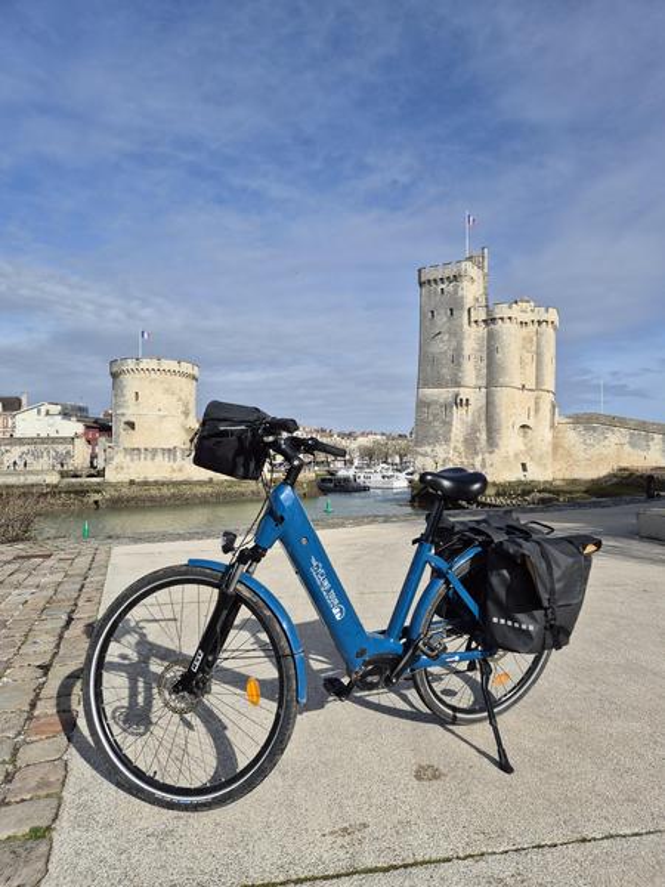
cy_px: 444
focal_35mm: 23
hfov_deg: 58.9
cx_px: 332
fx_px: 589
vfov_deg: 73.9
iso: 25
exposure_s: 1/2784
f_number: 1.8
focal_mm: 5.4
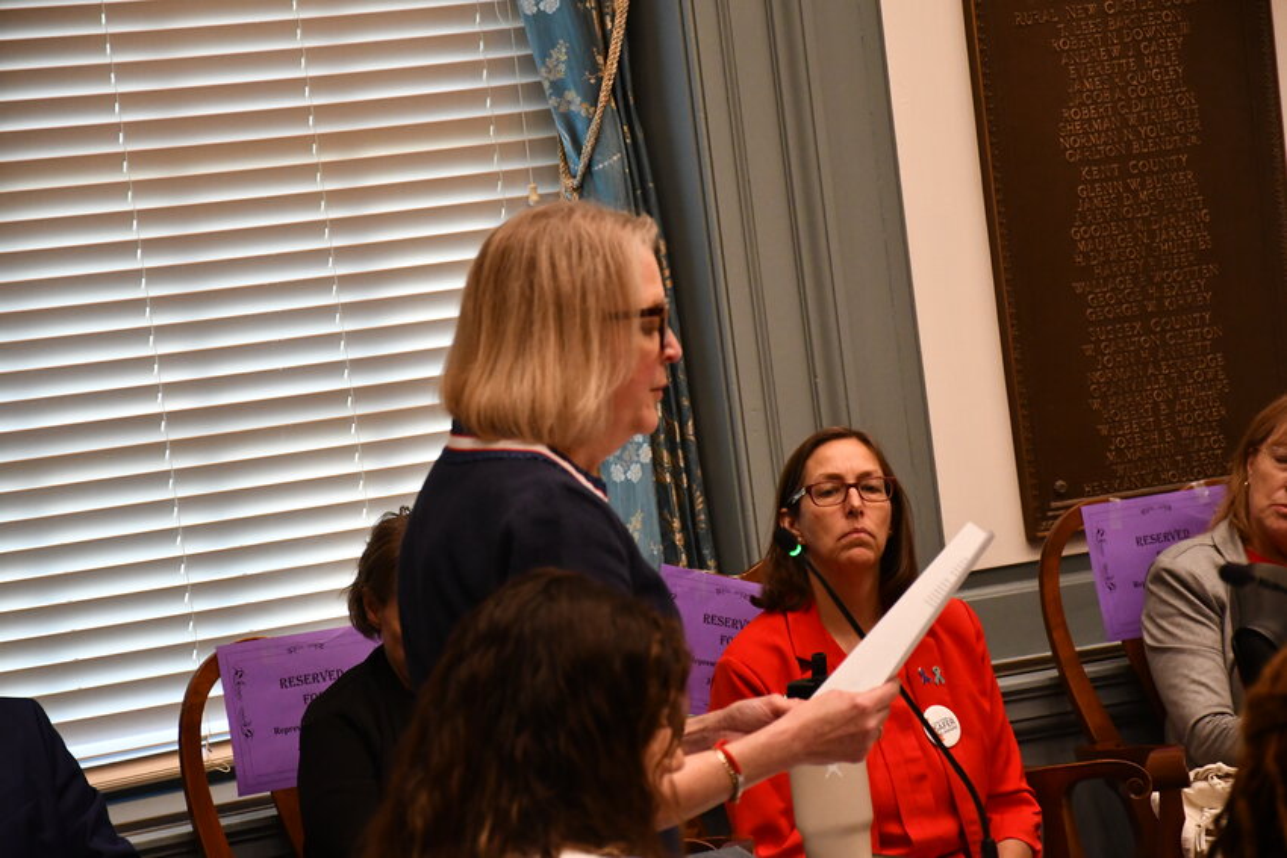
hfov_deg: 14.4
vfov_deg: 9.7
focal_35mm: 142
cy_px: 429
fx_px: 5077
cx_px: 644
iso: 3200
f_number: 5.3
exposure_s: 1/100
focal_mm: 95
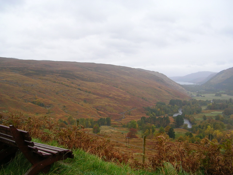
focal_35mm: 38
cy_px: 88
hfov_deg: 49.0
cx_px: 116
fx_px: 256
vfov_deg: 37.7
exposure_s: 1/62.5
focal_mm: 5.8
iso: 50
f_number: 2.8
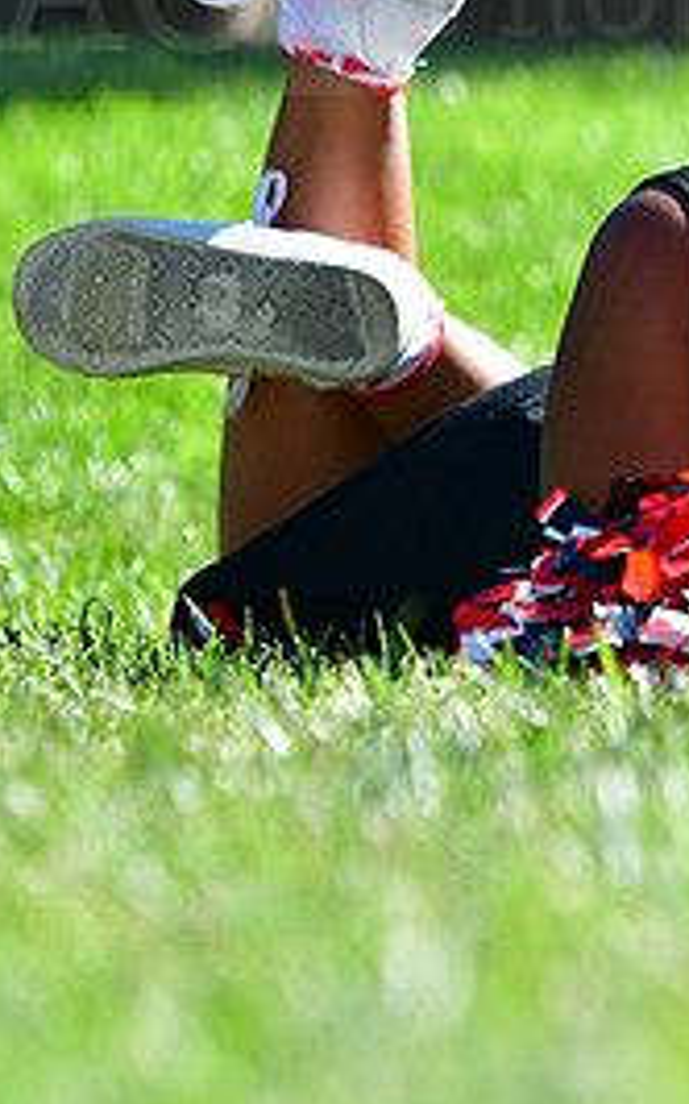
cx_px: 716
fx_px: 13538
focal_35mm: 450
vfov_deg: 4.7
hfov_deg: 2.9
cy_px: -37
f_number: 4.5
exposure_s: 1/1250
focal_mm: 135
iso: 400
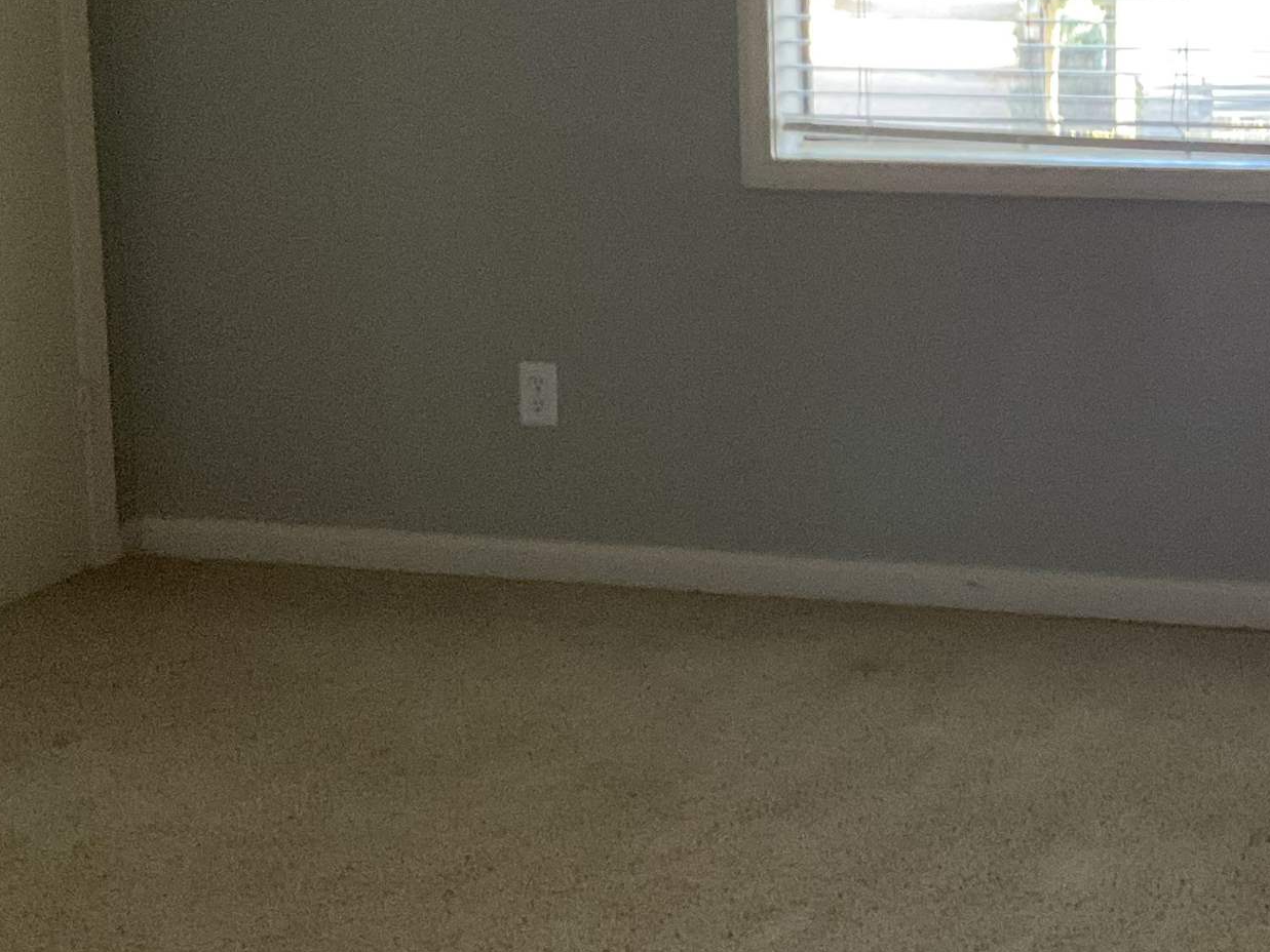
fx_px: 2642
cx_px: 1290
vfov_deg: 20.2
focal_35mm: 72
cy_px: 207
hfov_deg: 25.6
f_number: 1.8
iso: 320
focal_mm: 3
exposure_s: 1/39
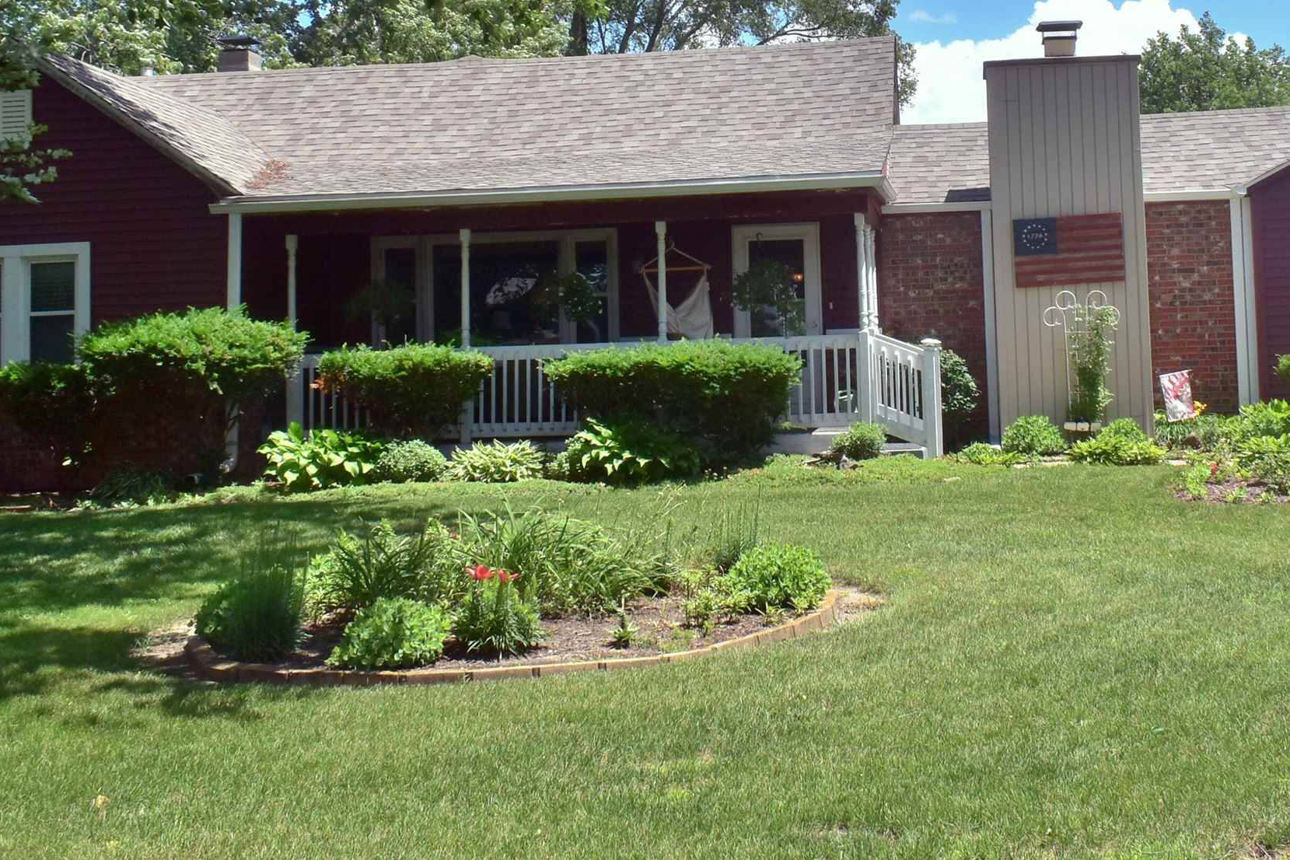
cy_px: 242
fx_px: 1792
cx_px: 807
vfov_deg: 26.7
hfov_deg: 39.3
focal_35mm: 50
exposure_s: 1/500
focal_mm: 18
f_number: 11
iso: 360
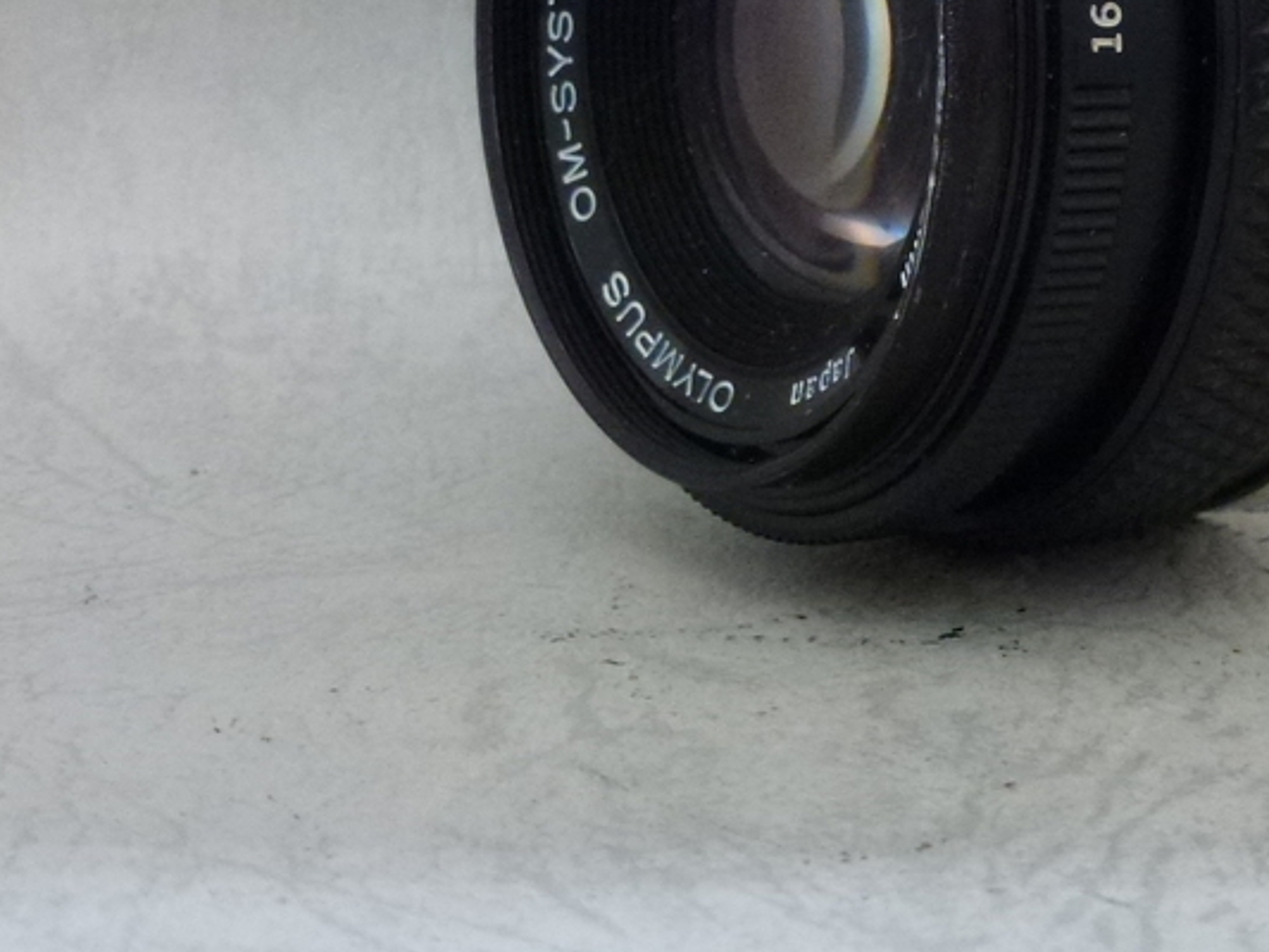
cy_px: 17
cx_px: 959
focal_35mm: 117
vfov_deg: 12.5
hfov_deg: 16.7
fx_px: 4290
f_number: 4.3
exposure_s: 1/50
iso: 400
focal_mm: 9.4
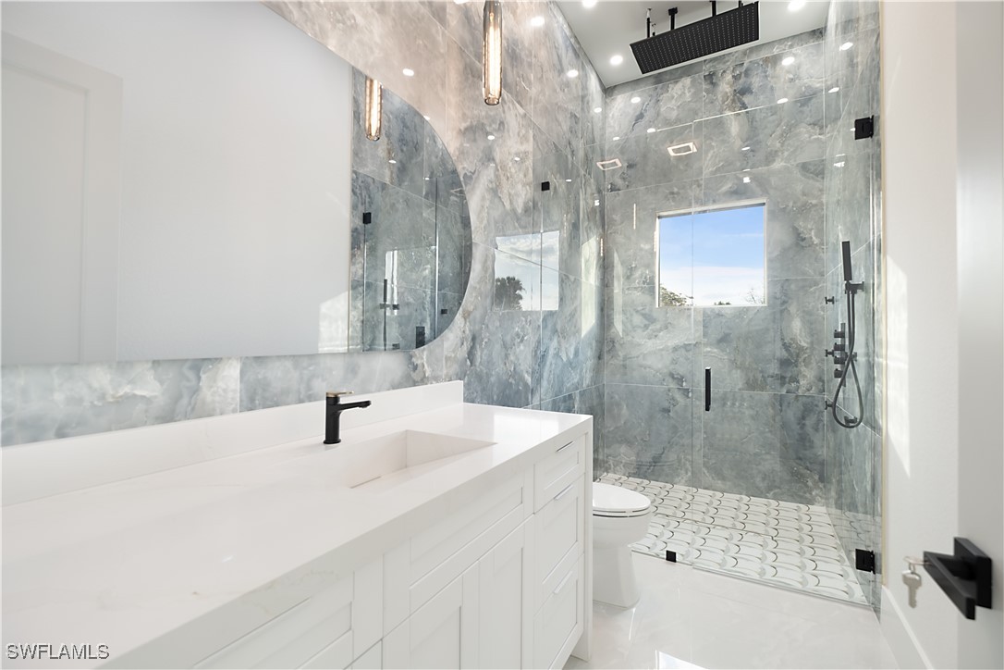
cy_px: 335
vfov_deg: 77.3
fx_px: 418
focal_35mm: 15
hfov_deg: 100.4
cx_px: 502
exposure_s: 1/3
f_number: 4
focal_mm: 10
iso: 160
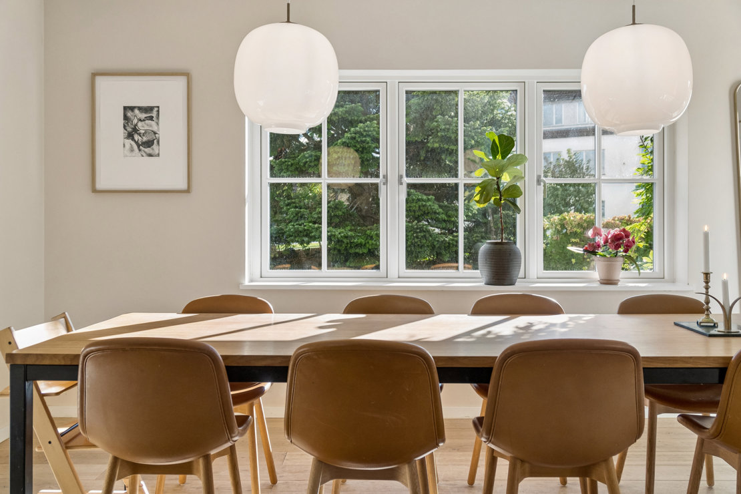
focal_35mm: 33
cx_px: 370
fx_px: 679
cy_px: 247
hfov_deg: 57.2
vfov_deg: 40.0
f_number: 4
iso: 400
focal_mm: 22
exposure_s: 1/320
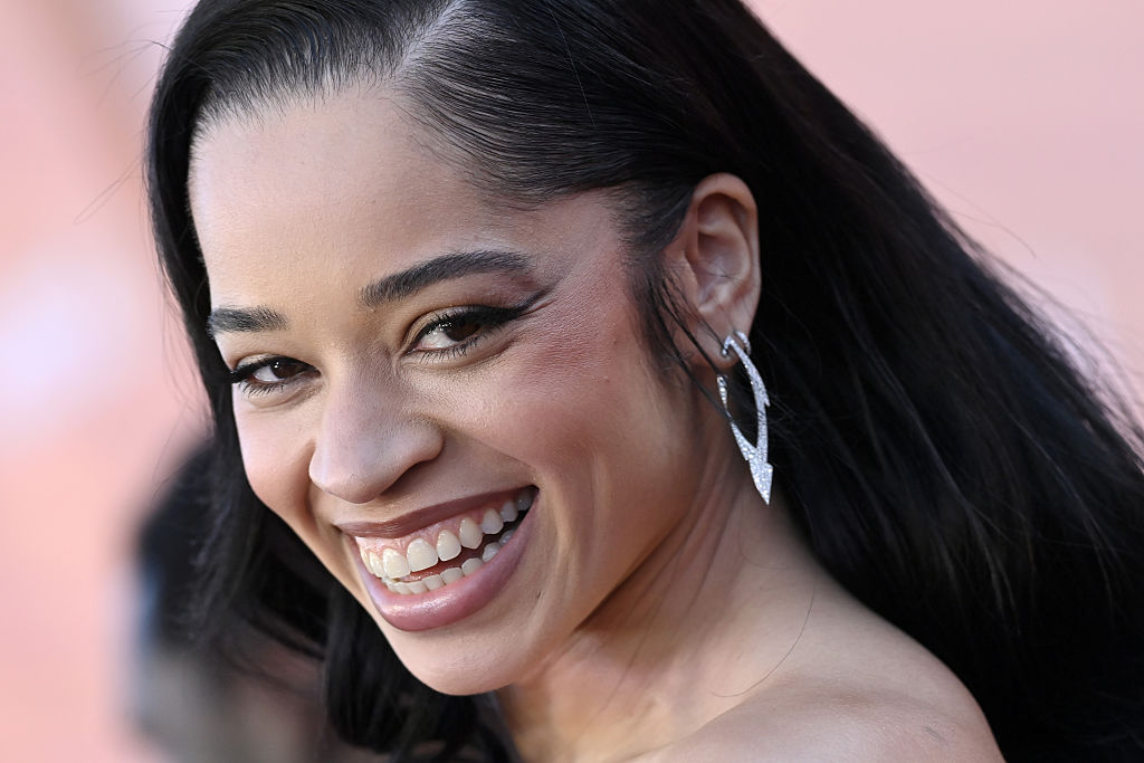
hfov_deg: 6.9
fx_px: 9534
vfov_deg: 4.6
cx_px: 572
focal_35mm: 300
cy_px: 382
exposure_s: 1/2500
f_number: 6.3
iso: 4000
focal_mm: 300
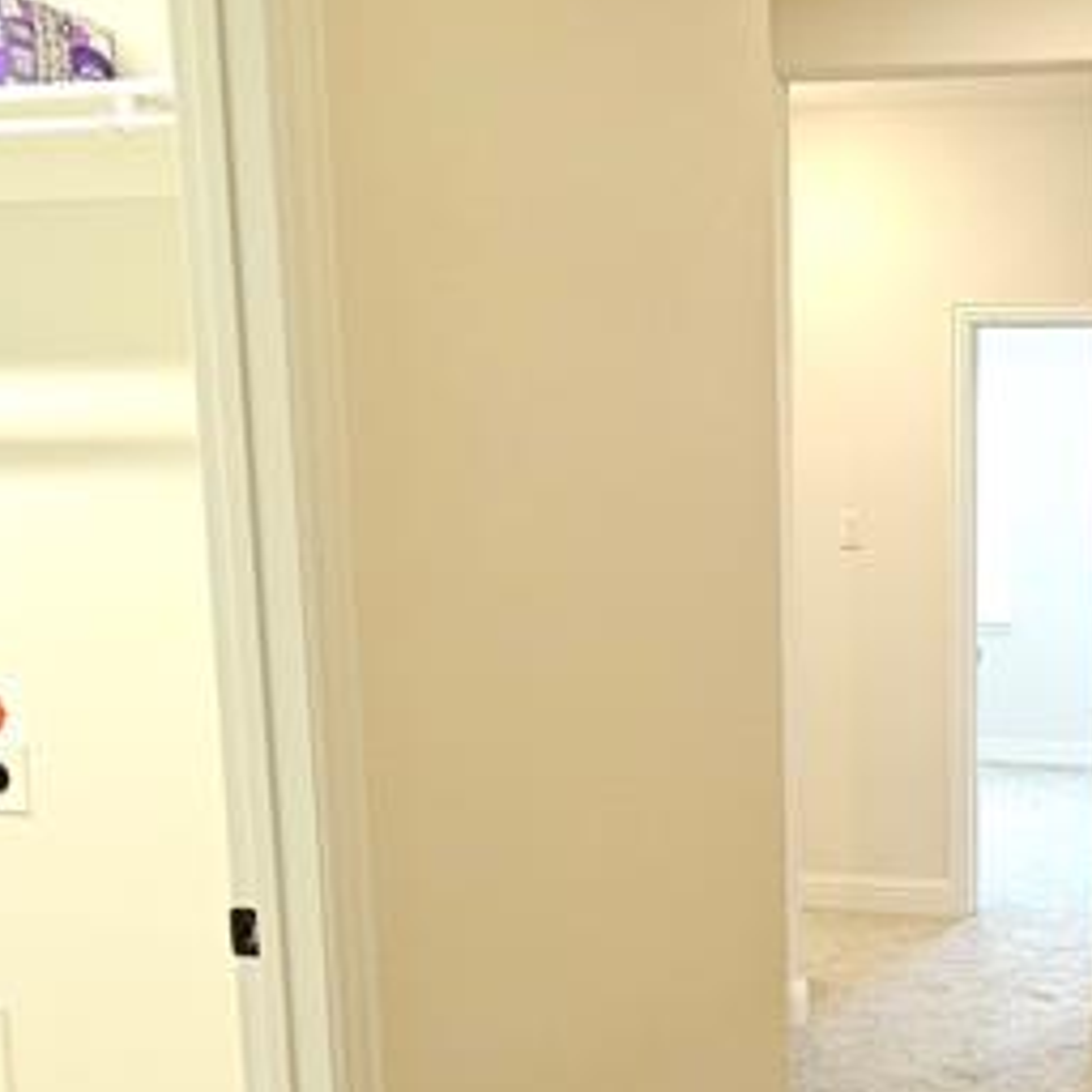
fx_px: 1642
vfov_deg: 36.2
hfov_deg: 33.4
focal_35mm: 46
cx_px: 1113
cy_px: 776
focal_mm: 2.2
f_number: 2.2
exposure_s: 1/60
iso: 250
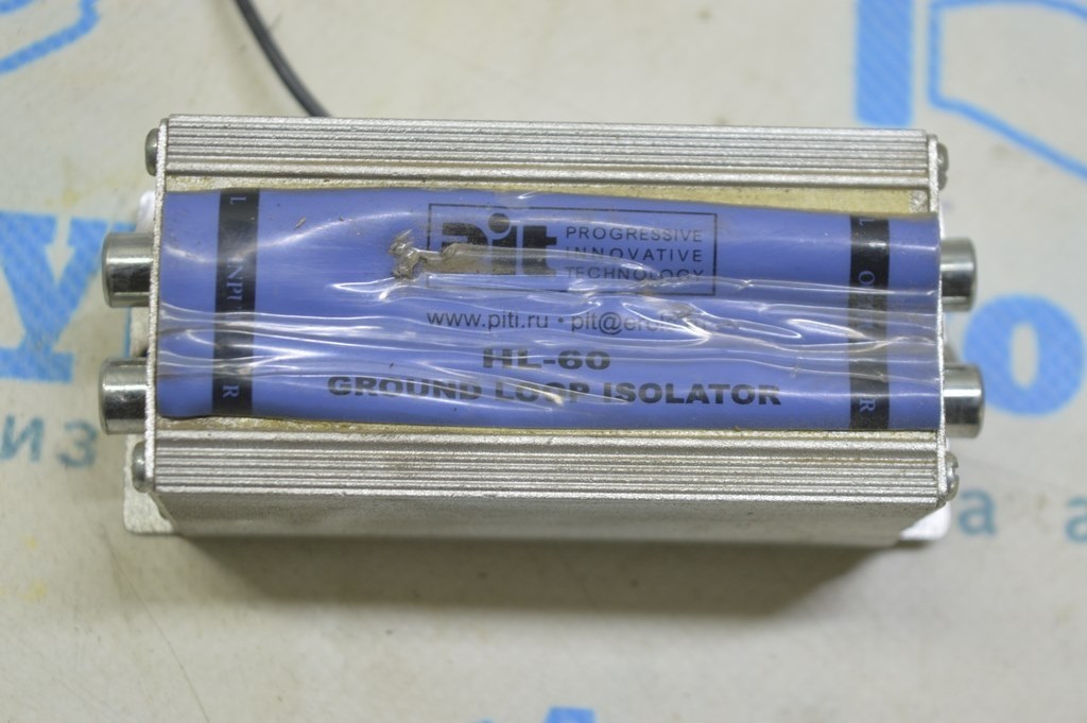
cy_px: 362
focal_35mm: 82
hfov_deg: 24.6
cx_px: 544
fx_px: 2489
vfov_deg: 16.5
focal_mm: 55
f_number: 5.6
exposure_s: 1/20
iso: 400
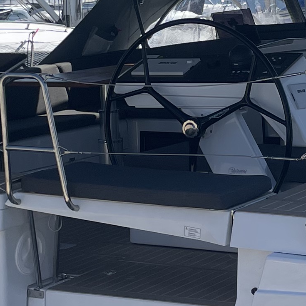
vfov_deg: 13.7
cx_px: 238
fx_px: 1260
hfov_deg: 13.8
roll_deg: +0.1
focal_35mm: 126
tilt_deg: -2.9
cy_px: 40
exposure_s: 1/4651
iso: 32
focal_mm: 4.2
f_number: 1.6
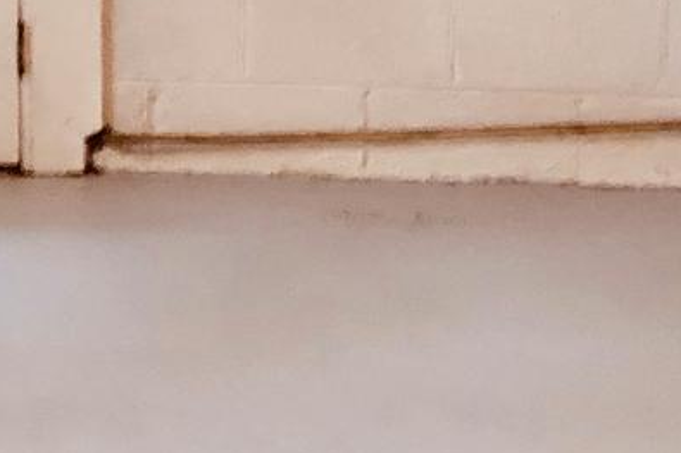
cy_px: -281
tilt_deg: -6.4
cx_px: -60
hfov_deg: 13.3
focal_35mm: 151
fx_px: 2855
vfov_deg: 8.8
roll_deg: -0.7
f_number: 1.8
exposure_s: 1/15
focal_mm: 3.99
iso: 64
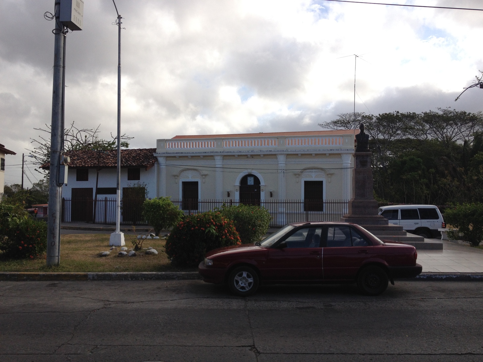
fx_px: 488
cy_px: 181
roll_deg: +0.4
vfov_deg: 40.7
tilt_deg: -0.5
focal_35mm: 35
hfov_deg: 52.6
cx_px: 242
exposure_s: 1/1381
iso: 50
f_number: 2.4
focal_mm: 4.28
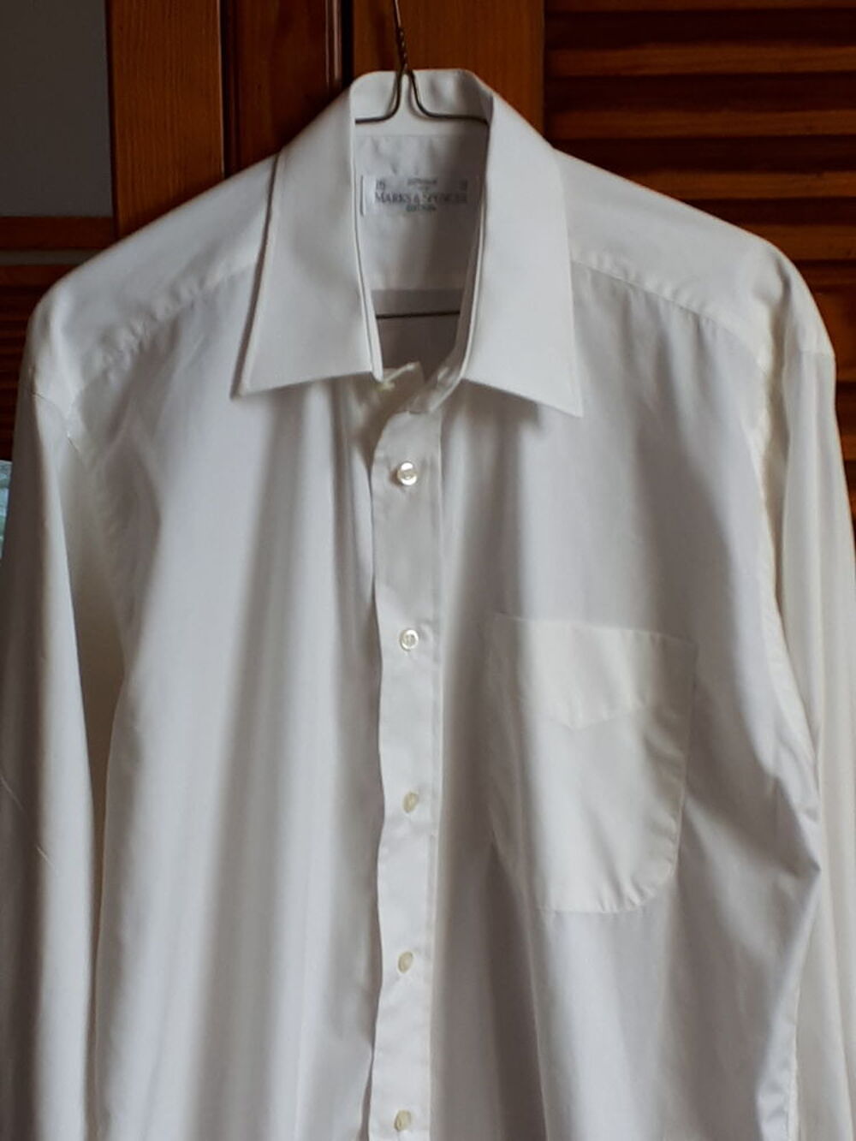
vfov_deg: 65.3
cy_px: 570
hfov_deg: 51.4
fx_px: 890
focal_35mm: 27
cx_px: 428
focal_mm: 3.6
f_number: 1.9
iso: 50
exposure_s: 1/100
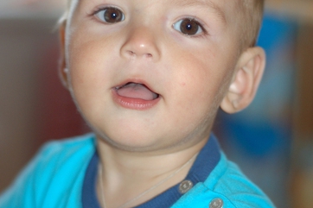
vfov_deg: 12.0
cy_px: 97
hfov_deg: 18.0
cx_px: 156
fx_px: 991
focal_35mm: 114
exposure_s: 1/60
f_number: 2.8
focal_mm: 50
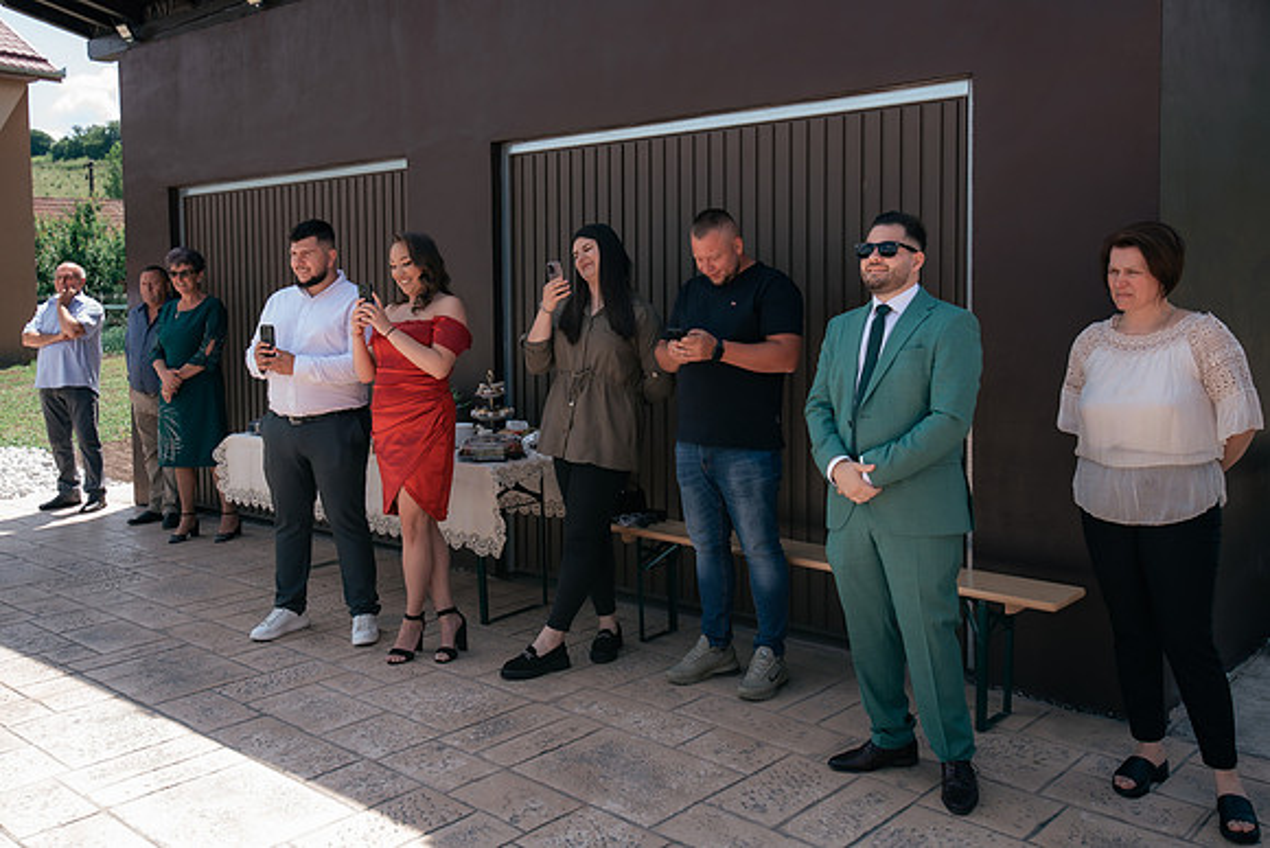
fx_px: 1211
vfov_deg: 38.5
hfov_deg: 55.3
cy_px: 363
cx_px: 631
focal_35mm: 34
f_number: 4.5
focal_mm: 30
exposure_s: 1/400
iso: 200
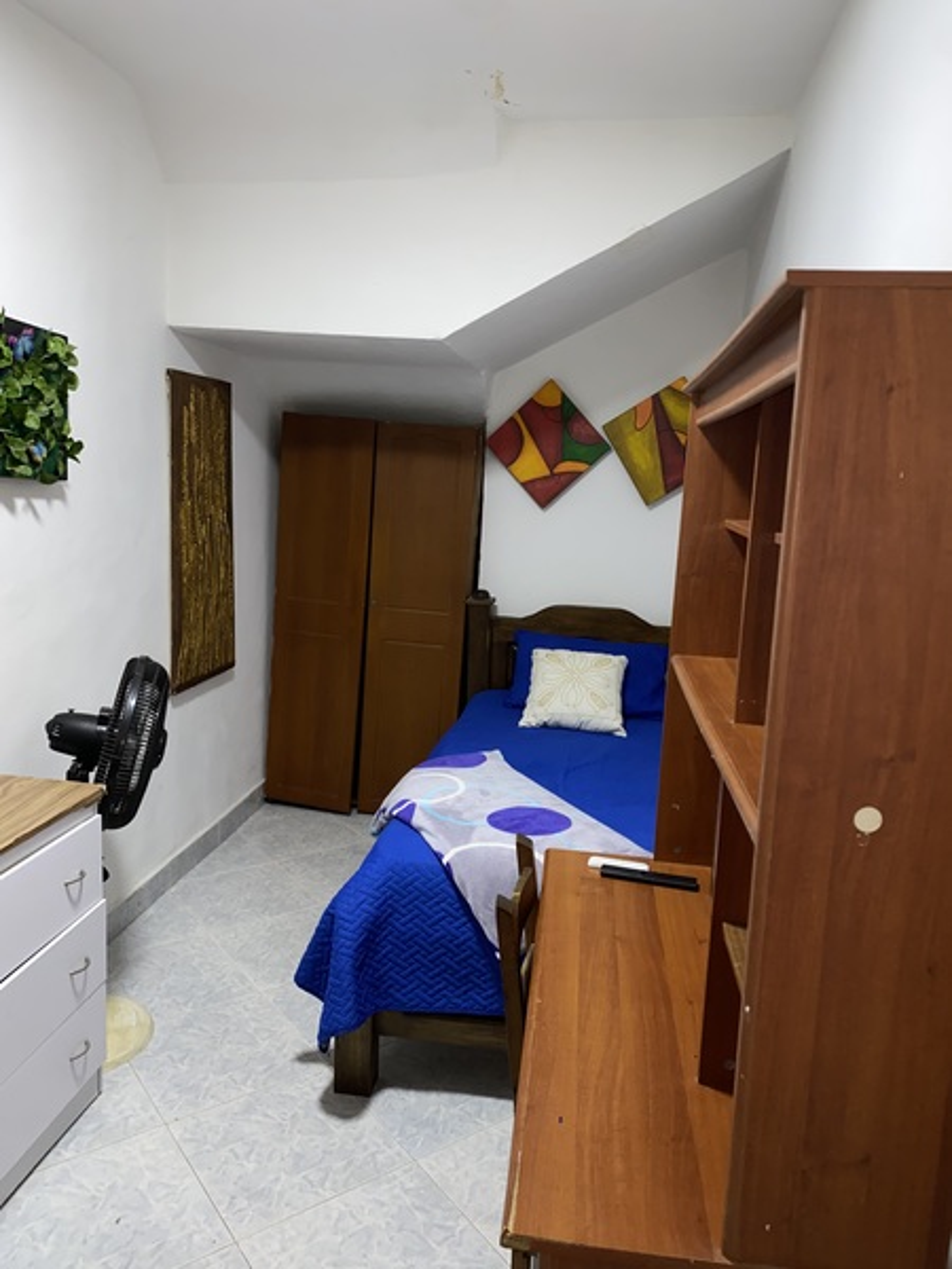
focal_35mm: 26
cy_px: 634
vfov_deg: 67.3
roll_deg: -3.6
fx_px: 953
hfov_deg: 53.1
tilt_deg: -8.0
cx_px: 476
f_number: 1.8
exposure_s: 1/15
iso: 64
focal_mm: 4.25
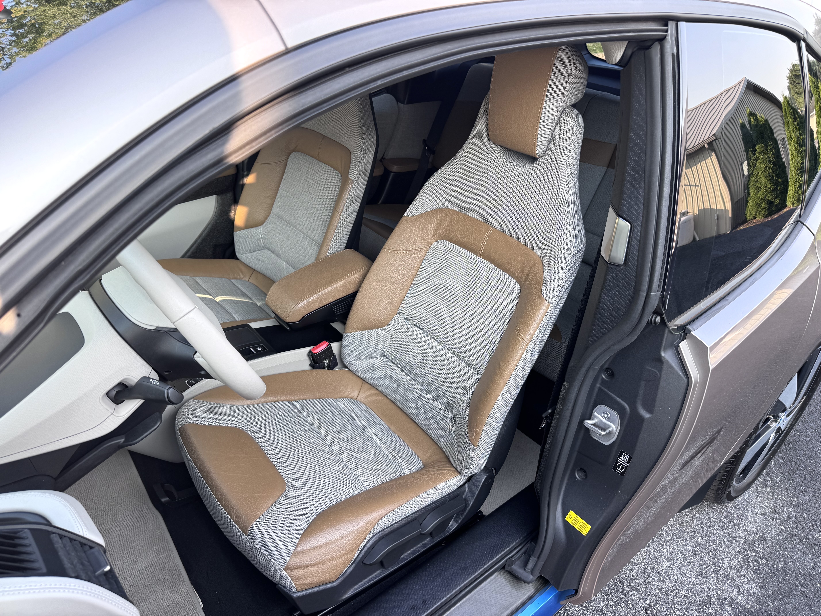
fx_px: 569
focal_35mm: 24
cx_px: 410
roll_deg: -4.0
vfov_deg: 56.8
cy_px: 308
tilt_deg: -35.3
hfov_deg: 71.6
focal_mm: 6.76
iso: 64
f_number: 1.78
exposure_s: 1/241
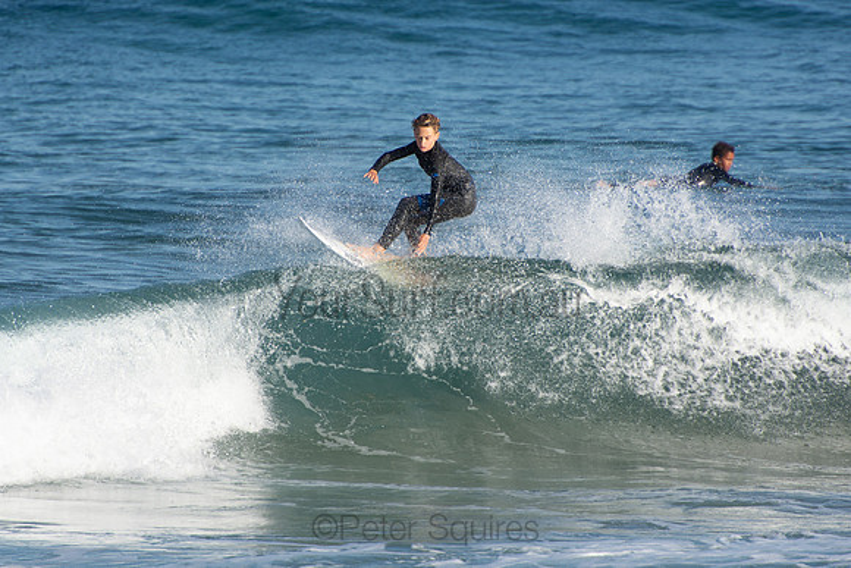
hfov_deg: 3.4
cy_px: 284
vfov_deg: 2.3
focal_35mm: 600
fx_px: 14186
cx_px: 426
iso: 220
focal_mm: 400
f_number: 5.6
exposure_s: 1/1000
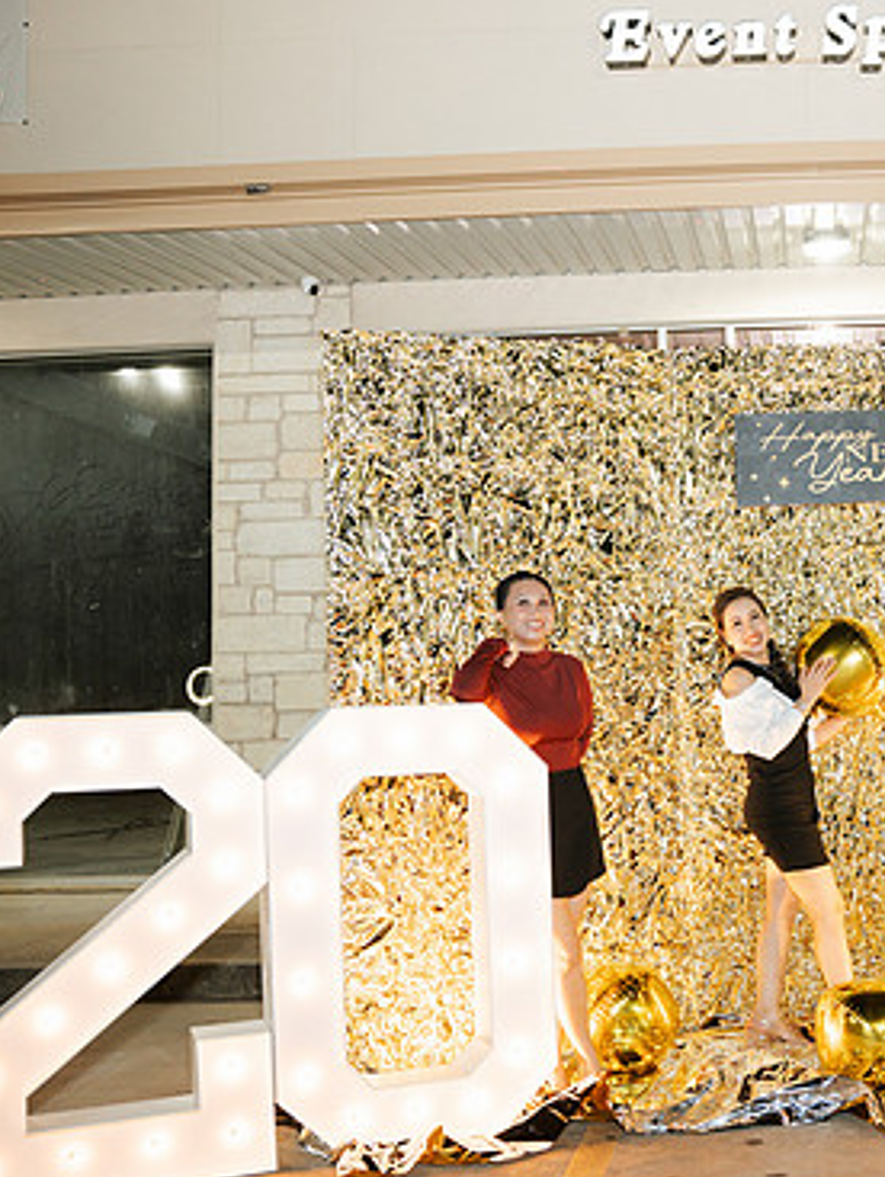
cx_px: 824
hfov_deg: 30.0
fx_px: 1565
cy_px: 614
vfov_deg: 41.2
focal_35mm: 46
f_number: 2.8
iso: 1000
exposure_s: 1/160
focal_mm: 30.3
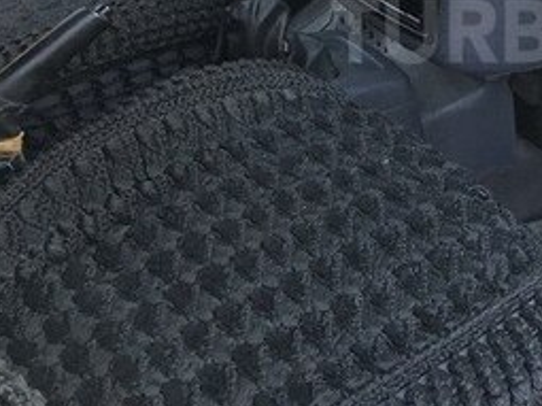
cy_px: 31
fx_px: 1174
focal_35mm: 75
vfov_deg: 19.2
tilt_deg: -28.1
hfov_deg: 24.7
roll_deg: +0.9
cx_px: 548
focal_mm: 4.15
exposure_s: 1/17
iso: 200
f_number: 2.2
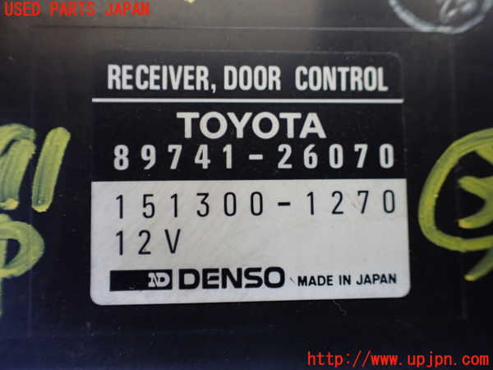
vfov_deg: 46.8
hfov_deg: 60.0
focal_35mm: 30
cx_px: 246
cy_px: 185
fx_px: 427
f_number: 2.3
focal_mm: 5.4
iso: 800
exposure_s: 1/60
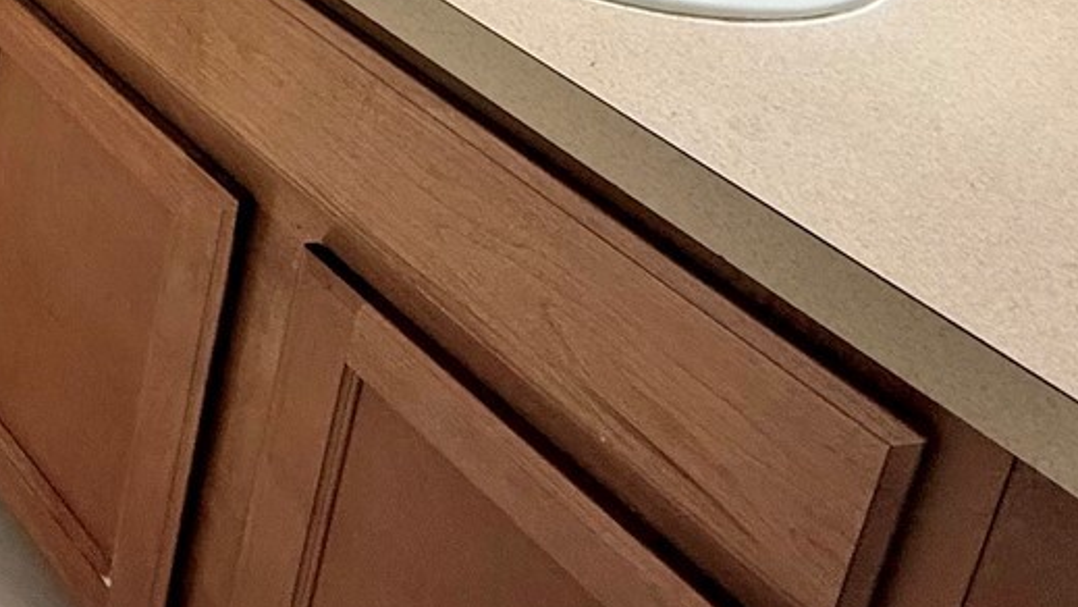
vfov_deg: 18.5
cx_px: -19
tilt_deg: -12.3
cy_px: -547
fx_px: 1344
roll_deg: -6.6
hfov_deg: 38.4
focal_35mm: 47
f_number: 2.2
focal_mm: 2.22
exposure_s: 1/120
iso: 160
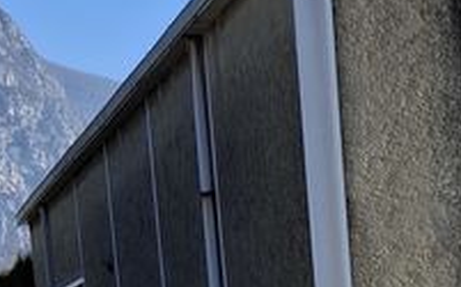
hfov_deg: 14.9
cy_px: 744
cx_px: 651
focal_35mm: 132
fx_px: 1656
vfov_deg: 8.8
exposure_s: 1/1406
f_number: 1.8
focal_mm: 4.69
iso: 32
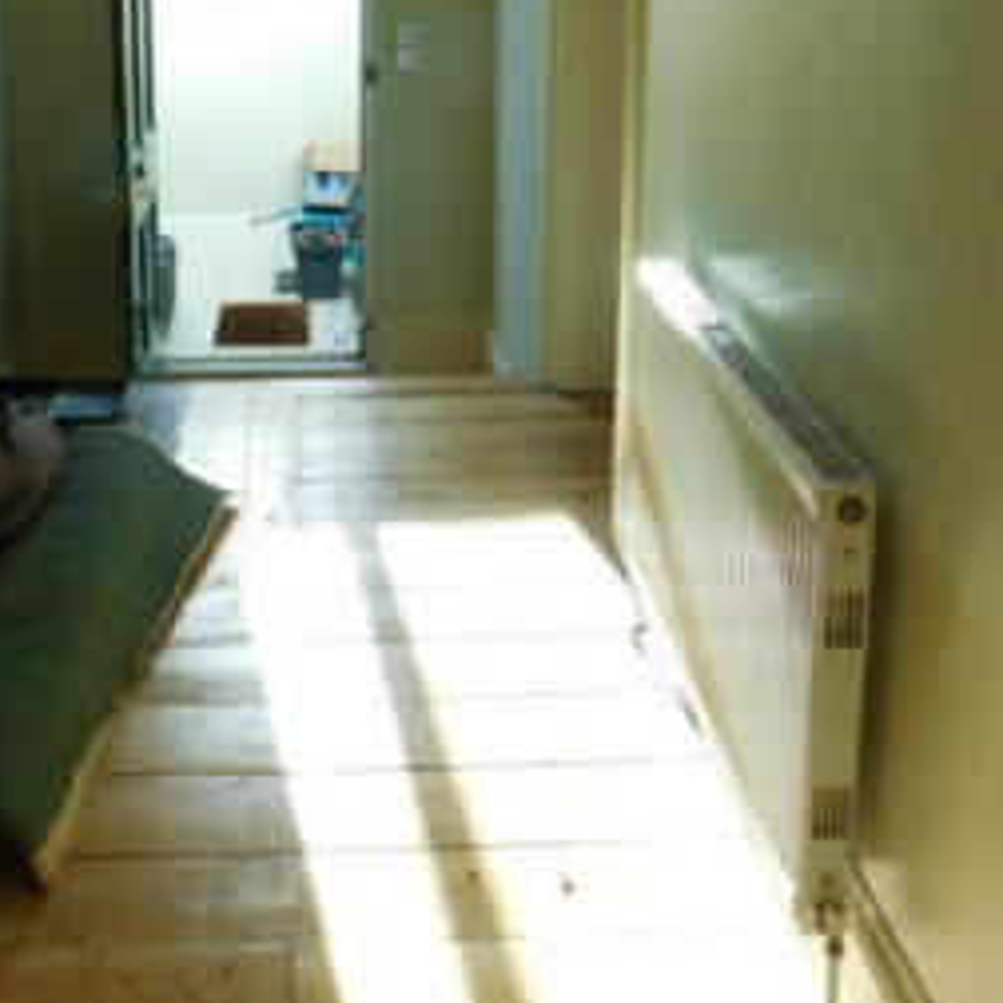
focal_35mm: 47
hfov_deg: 35.6
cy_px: 149
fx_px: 1541
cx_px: 316
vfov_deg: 34.5
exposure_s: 1/100
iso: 125
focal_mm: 4
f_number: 3
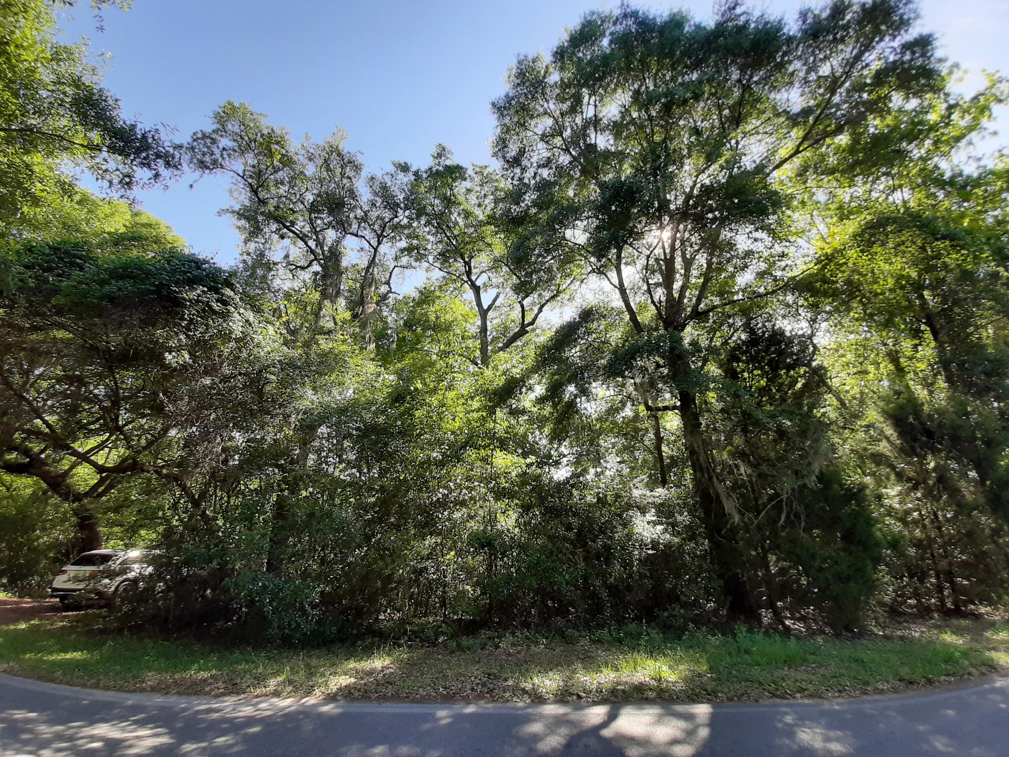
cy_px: 378
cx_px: 504
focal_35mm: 13
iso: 40
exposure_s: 1/220
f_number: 2.2
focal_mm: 1.42
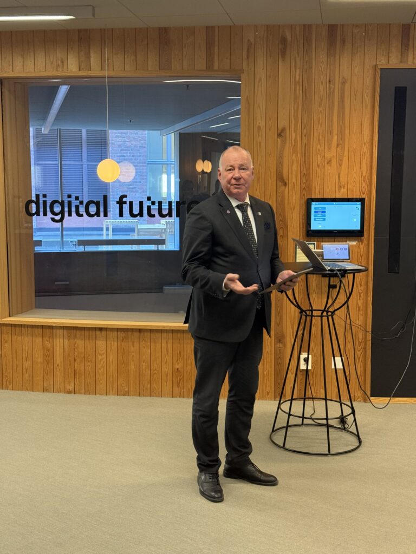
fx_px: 769
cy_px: 277
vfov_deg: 39.7
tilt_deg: -6.6
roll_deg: -0.1
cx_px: 208
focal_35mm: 48
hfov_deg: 30.3
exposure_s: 1/33
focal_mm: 6.76
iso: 320
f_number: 1.78
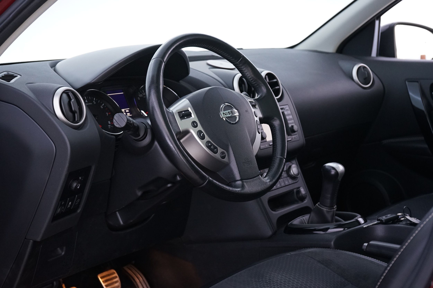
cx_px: 216
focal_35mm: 54
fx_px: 649
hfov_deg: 36.9
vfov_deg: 25.0
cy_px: 144
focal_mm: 54
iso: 2500
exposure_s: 1/10
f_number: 6.3
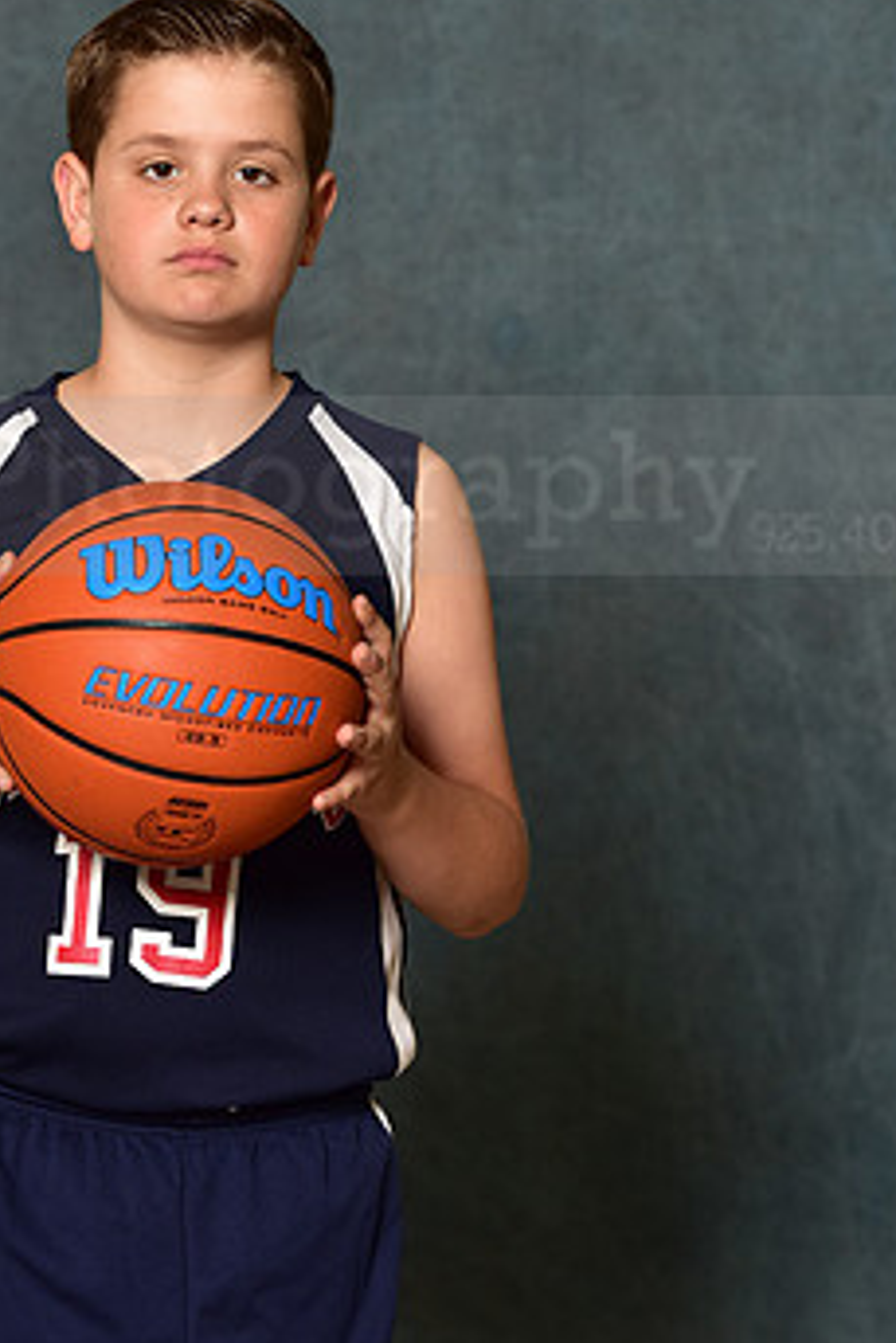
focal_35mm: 152
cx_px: 241
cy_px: 450
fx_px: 5669
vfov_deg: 13.5
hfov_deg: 9.0
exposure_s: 1/200
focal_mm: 90
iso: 250
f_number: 4.5
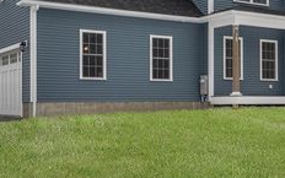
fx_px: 513
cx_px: 205
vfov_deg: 19.6
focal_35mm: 66
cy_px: 42
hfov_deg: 30.7
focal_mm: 30
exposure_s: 1/1600
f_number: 7.1
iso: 640
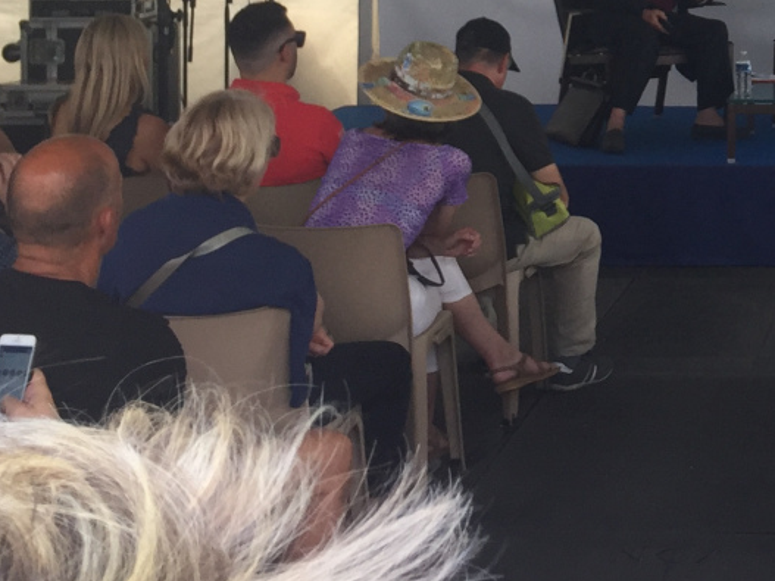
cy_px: -72
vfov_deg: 16.2
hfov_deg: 20.7
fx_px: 1970
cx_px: 935
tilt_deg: -2.8
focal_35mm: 88
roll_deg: -0.8
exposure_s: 1/201
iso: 32
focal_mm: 4.15
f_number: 2.2
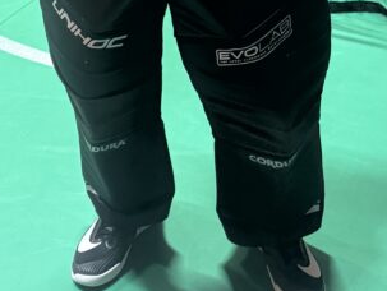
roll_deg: -0.2
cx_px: 184
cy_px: -195
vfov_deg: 16.1
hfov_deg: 24.1
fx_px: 907
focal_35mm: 81
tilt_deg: -17.0
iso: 320
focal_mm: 6.76
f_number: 1.78
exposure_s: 1/50
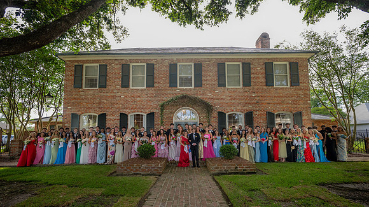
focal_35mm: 17
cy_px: 123
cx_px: 185
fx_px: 164
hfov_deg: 96.9
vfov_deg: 64.1
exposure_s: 1/160
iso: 800
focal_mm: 15.5
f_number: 7.1
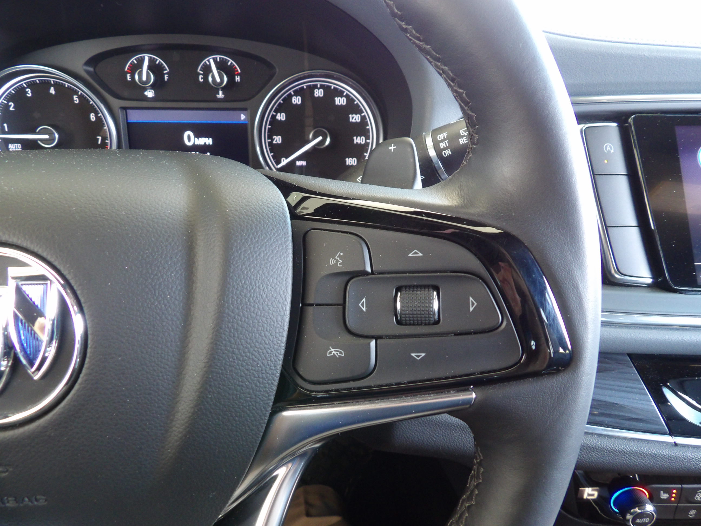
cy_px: 263
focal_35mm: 24
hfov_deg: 71.6
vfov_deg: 56.8
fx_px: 486
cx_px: 350
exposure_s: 1/17
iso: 340
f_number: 3.2
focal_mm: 4.3
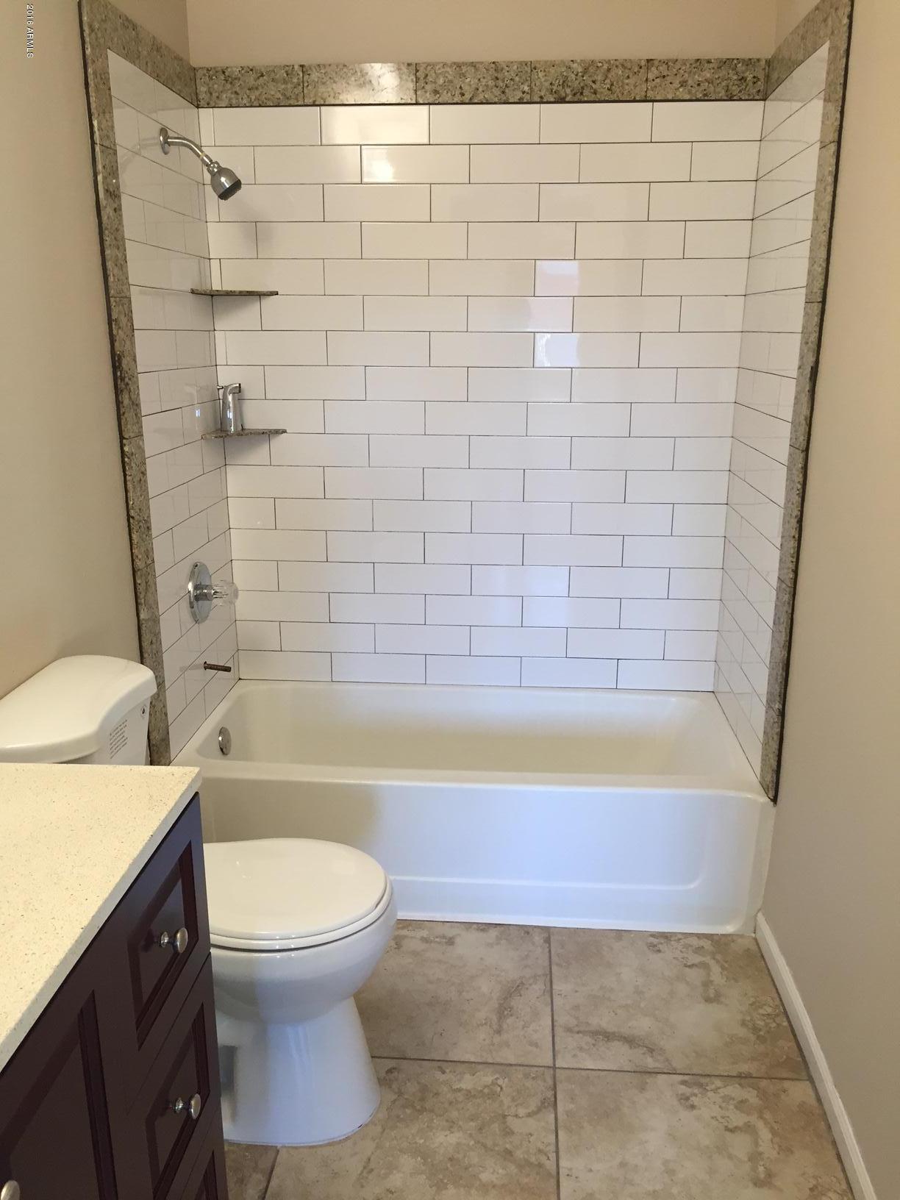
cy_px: 600
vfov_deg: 61.7
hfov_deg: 48.2
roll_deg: -0.6
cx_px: 450
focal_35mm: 29
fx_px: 1005
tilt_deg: -15.3
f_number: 2.2
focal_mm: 4.15
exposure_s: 1/30
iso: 80
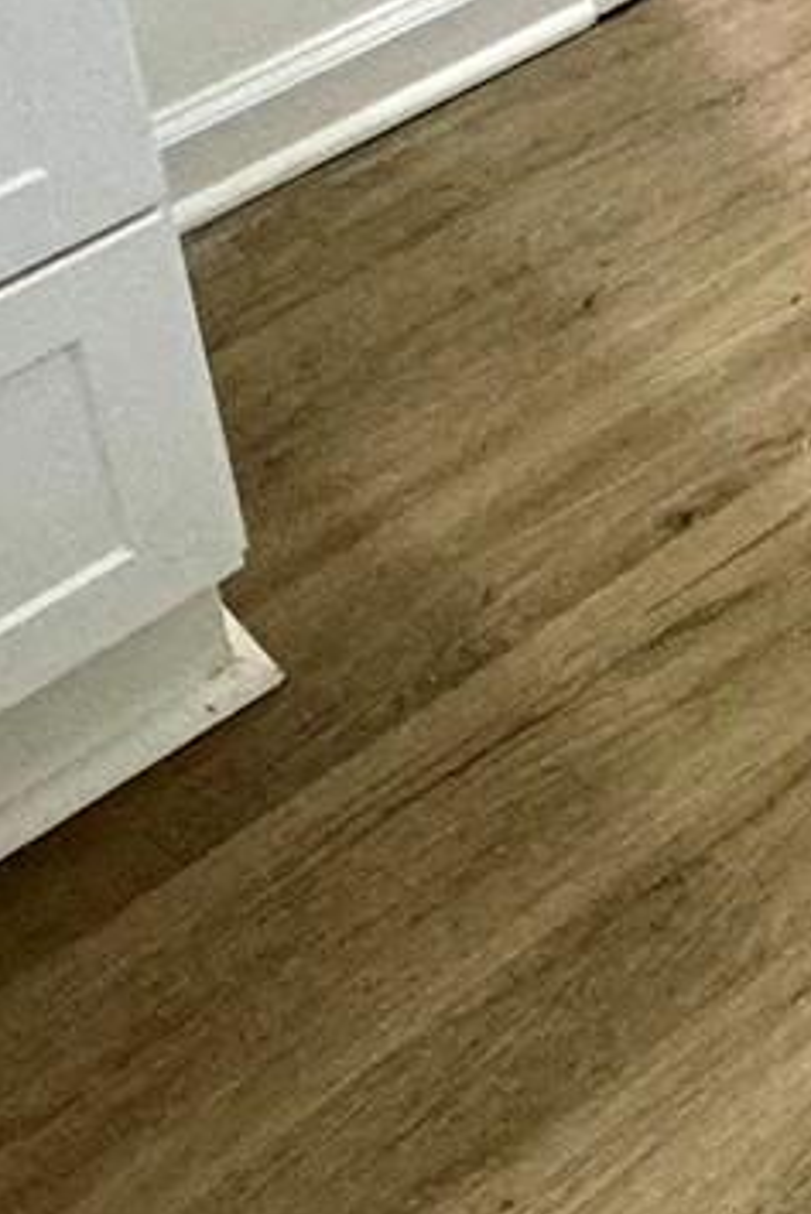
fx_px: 2836
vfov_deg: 19.7
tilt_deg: -21.0
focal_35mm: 84
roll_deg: -1.8
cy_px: -797
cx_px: 1800
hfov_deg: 13.2
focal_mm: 2.22
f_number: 2.2
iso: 160
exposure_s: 1/120
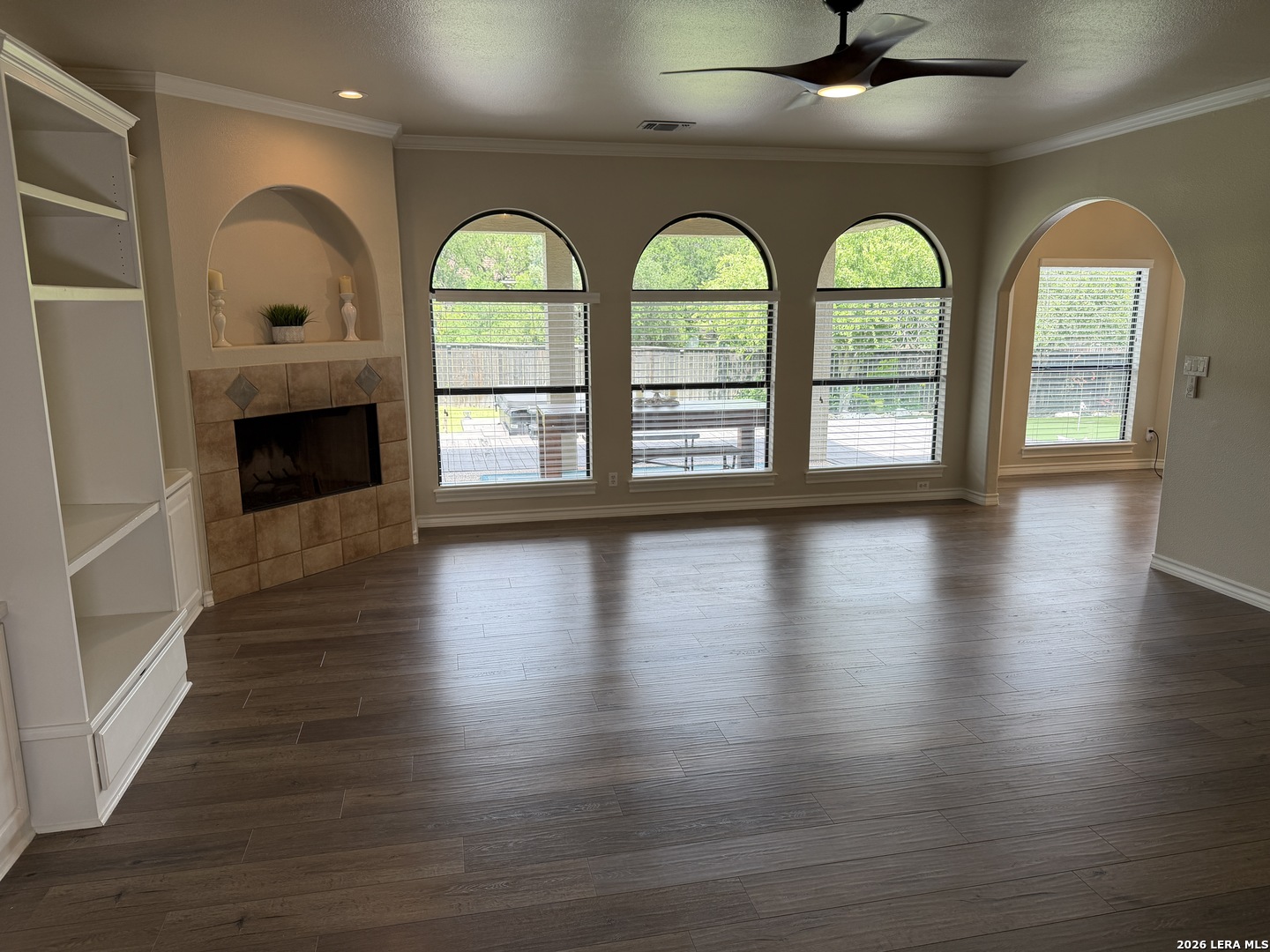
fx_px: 881
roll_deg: +0.3
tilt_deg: -11.2
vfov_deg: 56.8
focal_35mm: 24
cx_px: 635
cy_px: 476
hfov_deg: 71.6
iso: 80
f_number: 1.78
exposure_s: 1/195
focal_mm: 6.76
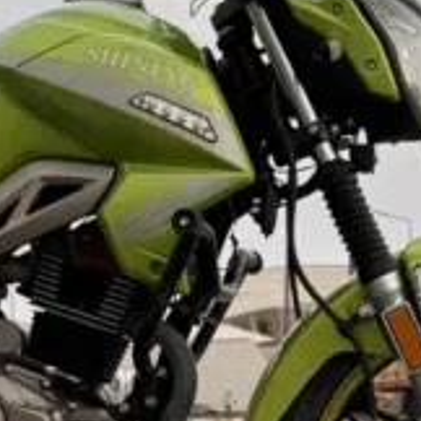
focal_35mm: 84
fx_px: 1156
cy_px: 587
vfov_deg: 18.7
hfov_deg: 20.1
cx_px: 21
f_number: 1.78
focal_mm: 6.76
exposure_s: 1/2370
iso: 80
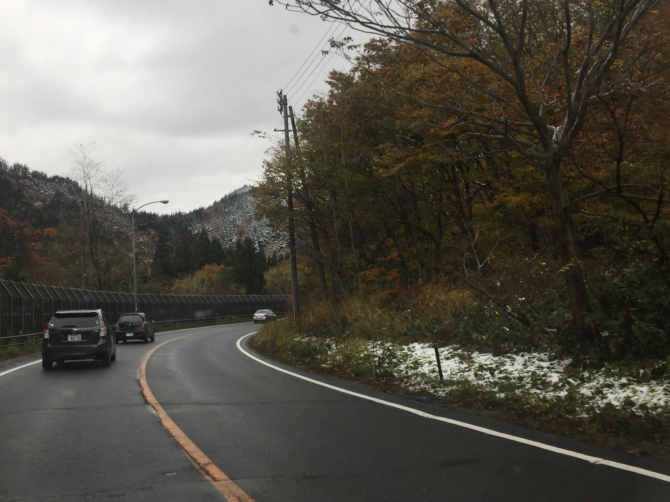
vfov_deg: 39.6
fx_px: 697
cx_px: 299
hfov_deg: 51.3
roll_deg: -3.0
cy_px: 216
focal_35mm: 36
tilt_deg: +4.2
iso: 32
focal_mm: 4.15
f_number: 2.2
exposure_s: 1/476
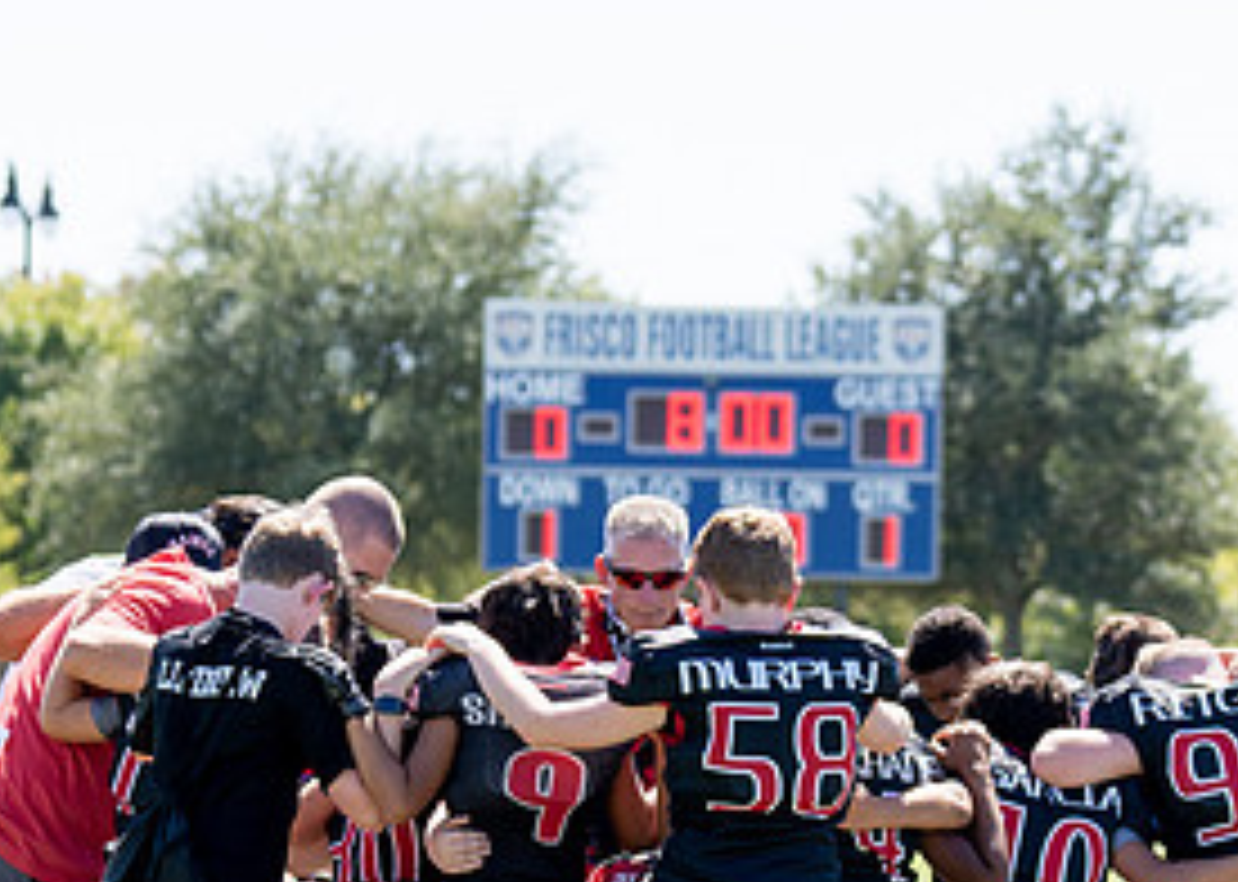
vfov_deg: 5.3
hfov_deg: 7.5
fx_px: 9486
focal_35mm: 270
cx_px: 862
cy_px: 860
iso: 100
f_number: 2.8
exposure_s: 1/1000
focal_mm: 70
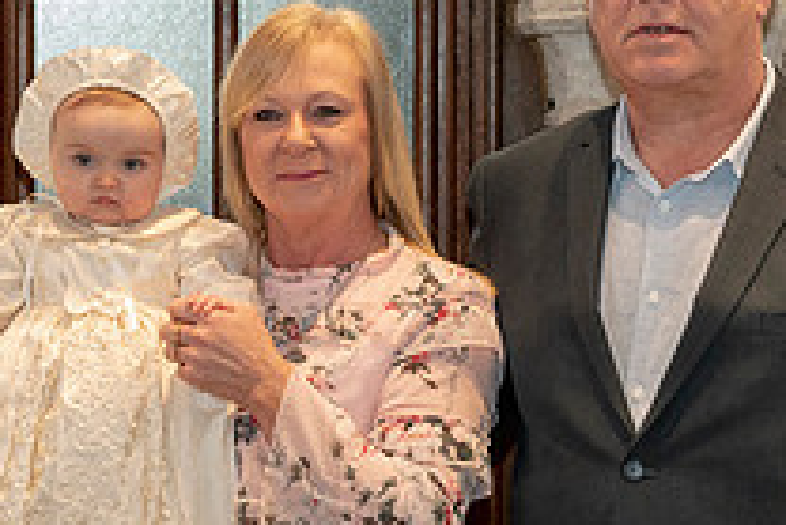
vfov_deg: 9.0
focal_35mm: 153
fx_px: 3343
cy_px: 232
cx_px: 113
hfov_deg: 13.3
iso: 3200
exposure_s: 1/160
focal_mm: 55
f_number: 4
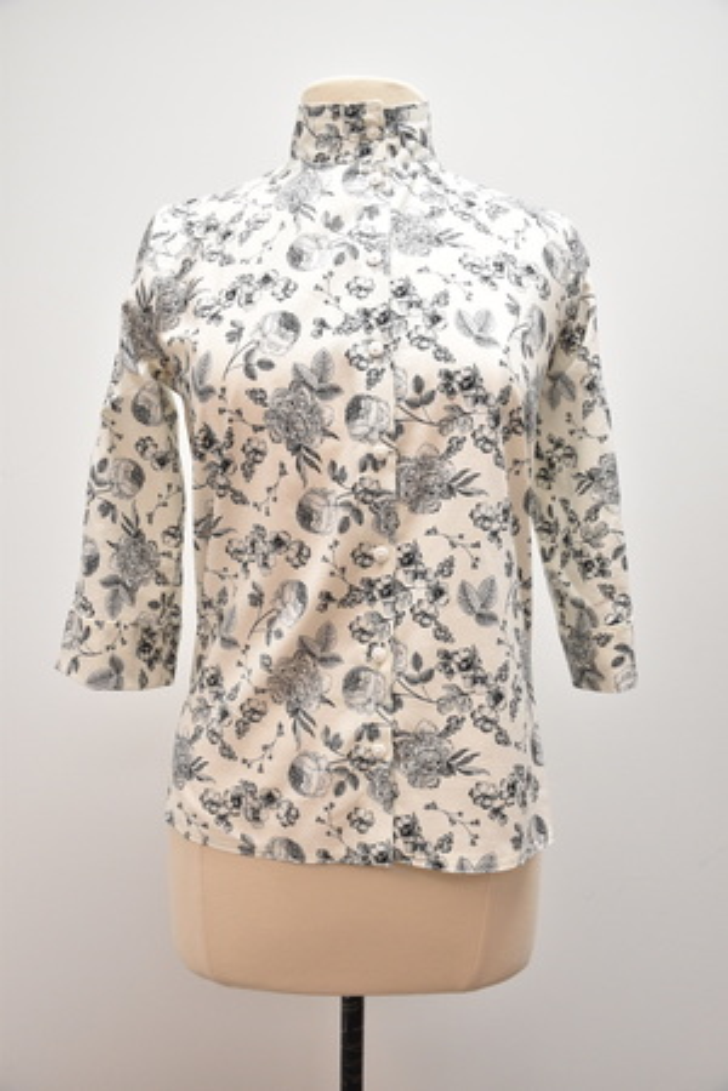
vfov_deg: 57.2
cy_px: 546
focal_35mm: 33
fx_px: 1001
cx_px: 364
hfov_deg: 40.0
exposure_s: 1/100
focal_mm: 22
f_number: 4.5
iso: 1000
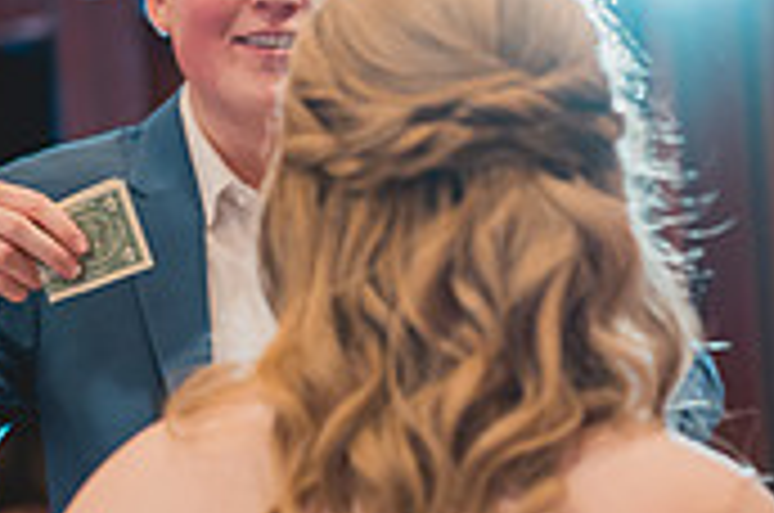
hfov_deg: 11.9
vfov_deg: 8.1
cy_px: 448
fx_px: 3627
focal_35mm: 169
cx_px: 950
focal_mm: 50
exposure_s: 1/160
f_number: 2
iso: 1250
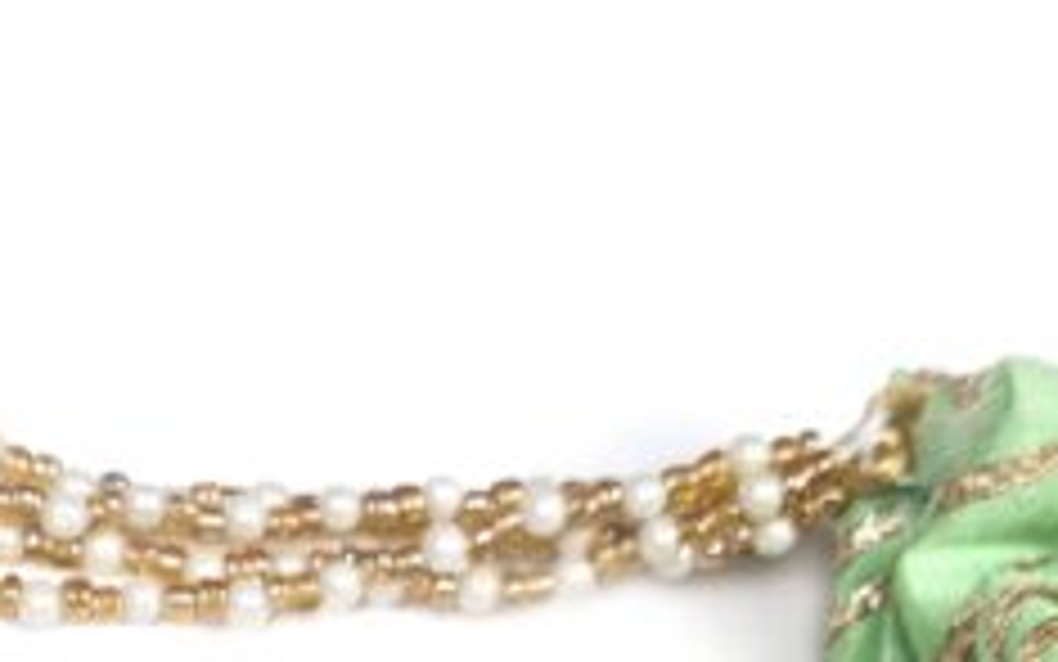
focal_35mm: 82
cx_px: 239
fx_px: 2365
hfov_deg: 24.9
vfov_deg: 14.2
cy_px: 1160
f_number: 1.8
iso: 50
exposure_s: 1/120
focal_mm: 5.4
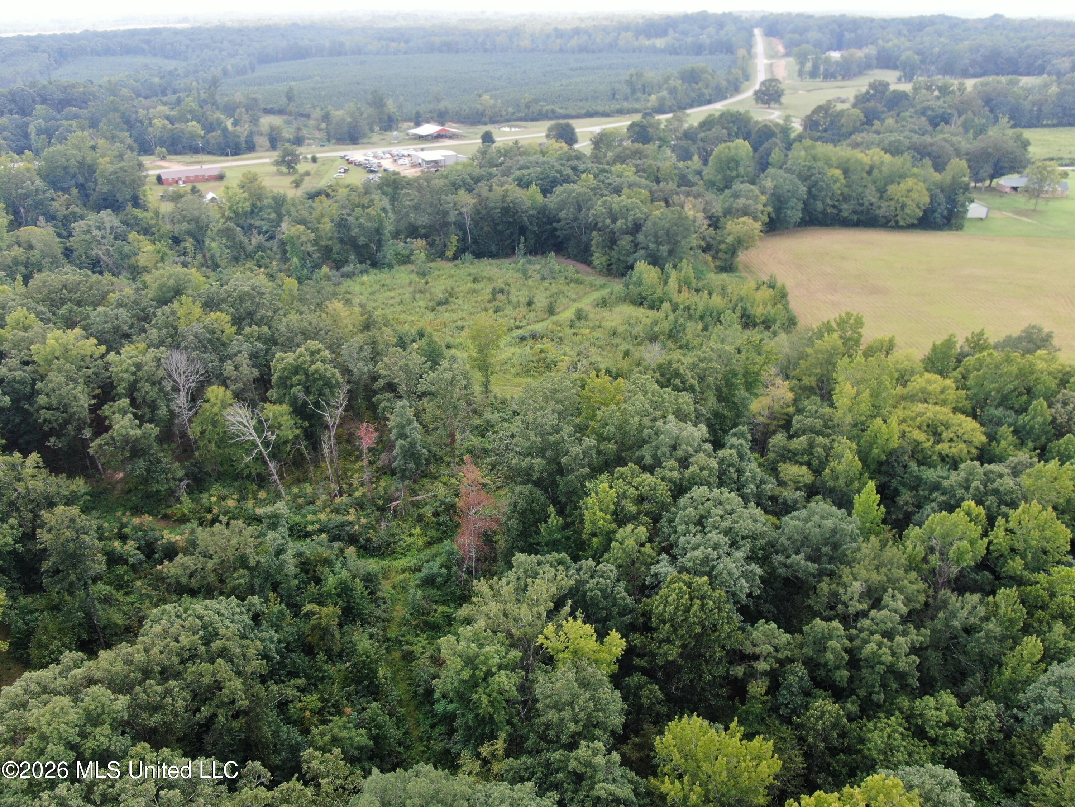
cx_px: 538
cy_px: 404
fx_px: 807
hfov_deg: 67.3
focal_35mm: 26
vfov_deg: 53.1
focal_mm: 4.68
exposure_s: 1/200
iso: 100
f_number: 2.9
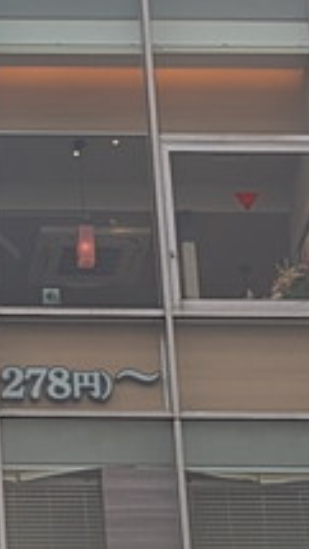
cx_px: -442
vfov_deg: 8.5
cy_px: 262
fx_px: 3713
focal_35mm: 255
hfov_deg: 4.6
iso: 21
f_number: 1.68
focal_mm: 6.9
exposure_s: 1/517
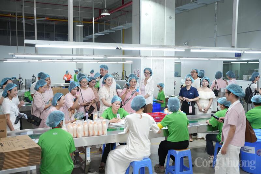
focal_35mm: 39
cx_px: 130
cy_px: 87
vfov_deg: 33.9
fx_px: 286
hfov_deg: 49.1
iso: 500
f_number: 2.8
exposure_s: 1/125
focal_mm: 39.4
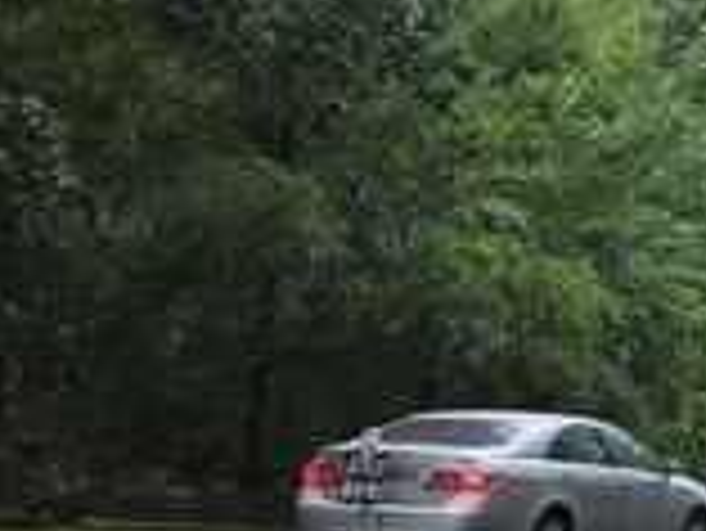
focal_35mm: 117
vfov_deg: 12.7
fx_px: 2388
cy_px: 266
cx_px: 1354
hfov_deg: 14.4
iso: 25
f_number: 1.8
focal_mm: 5.4
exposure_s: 1/434
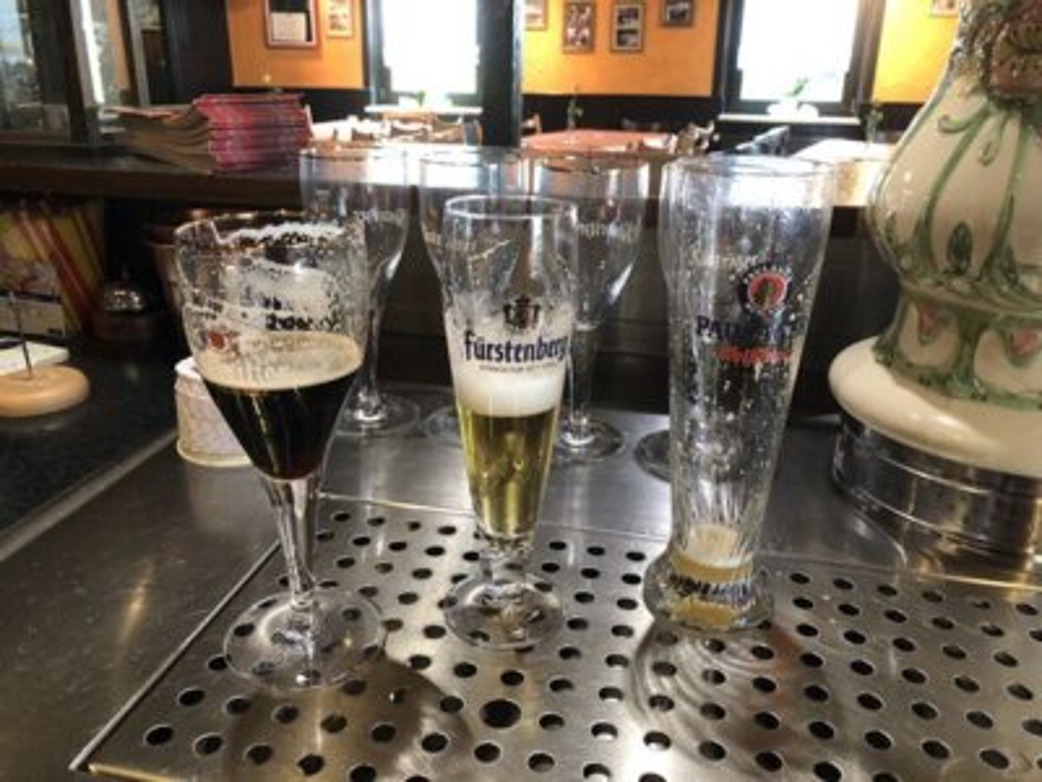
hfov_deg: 63.4
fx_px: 843
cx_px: 521
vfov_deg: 49.7
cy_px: 391
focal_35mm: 28
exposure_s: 1/14
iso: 100
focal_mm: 3.99
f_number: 1.8
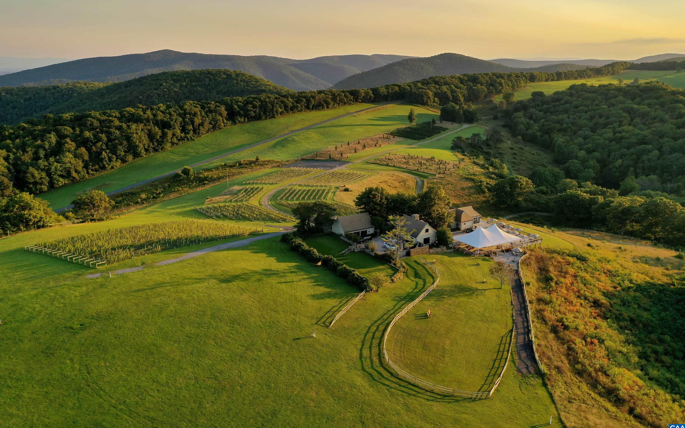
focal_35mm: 29
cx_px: 346
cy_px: 204
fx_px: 541
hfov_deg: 64.6
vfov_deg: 43.1
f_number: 4
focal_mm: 10.26
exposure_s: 1/80
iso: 100
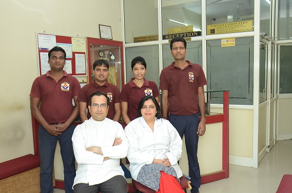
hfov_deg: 53.2
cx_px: 143
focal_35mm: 36
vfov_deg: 36.7
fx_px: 291
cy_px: 94
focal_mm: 22
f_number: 5.6
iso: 800
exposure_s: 1/125
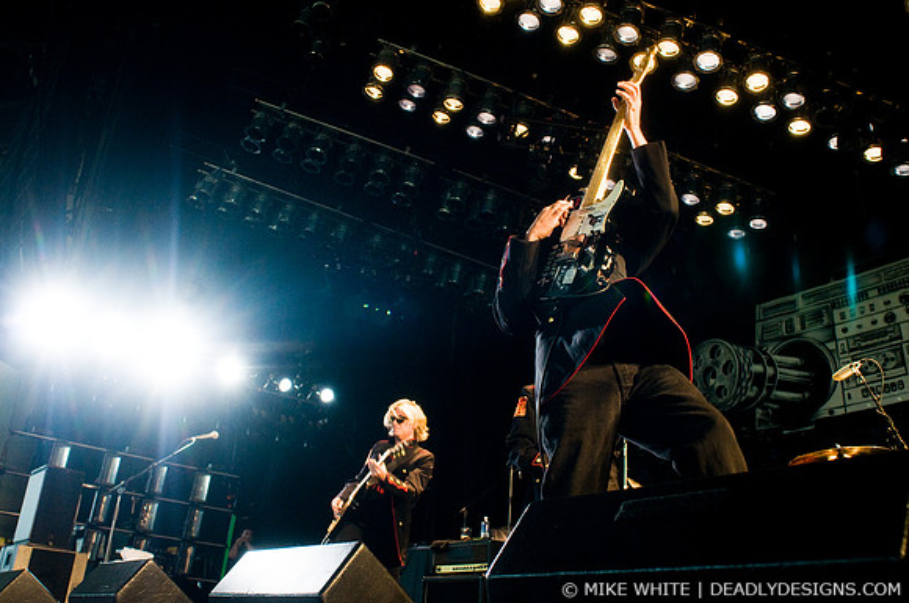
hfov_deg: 62.0
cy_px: 302
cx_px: 454
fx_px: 756
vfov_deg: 43.5
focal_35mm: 30
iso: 800
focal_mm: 20
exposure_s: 1/250
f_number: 4
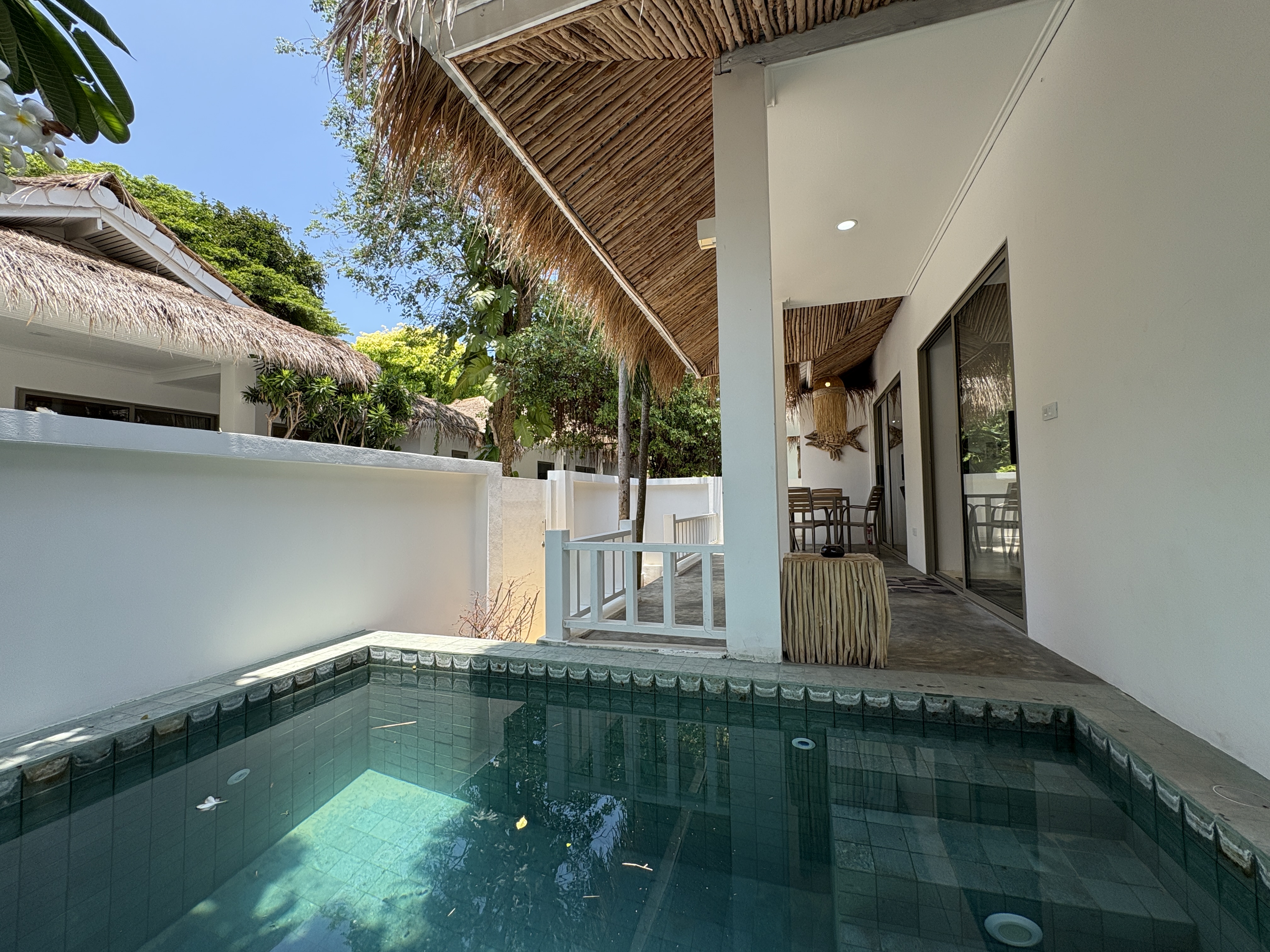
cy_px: 476
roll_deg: +1.7
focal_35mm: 14
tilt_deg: +2.6
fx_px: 514
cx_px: 635
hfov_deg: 102.1
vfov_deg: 85.7
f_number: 2.2
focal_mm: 2.22
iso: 50
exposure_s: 1/657
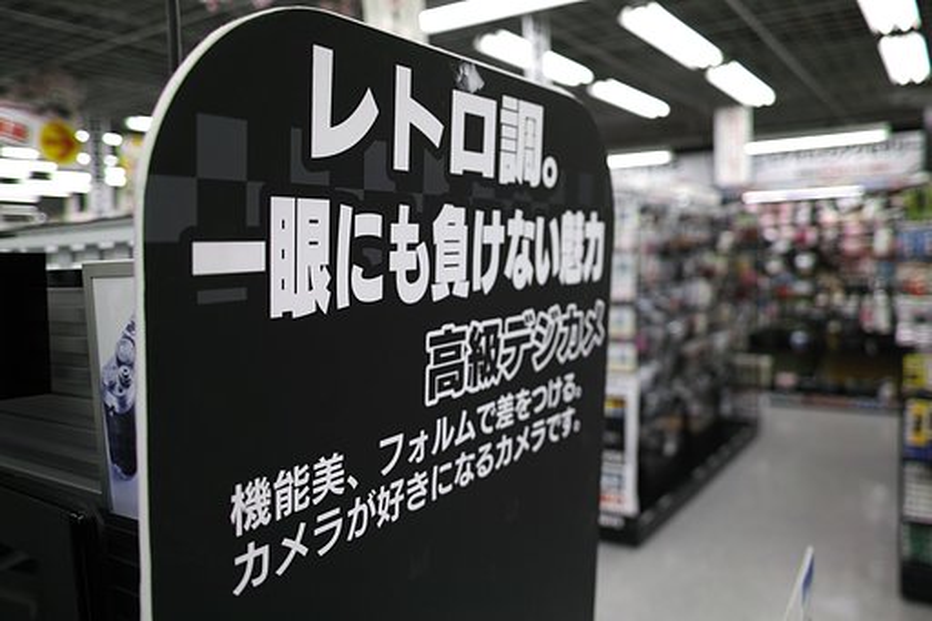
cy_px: 310
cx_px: 466
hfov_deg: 65.5
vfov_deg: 46.4
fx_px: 725
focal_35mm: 28
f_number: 2.8
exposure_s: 1/100
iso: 100
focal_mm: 19
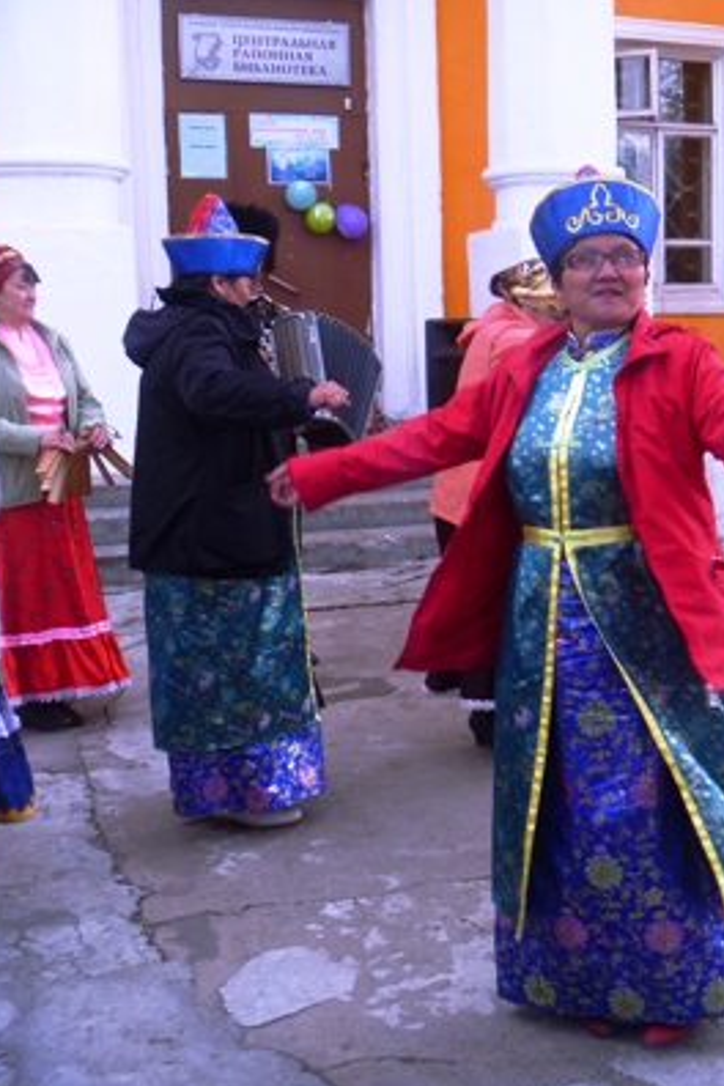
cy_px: 546
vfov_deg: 40.3
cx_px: 695
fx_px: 1478
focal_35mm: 49
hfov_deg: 26.3
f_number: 3.5
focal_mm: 6.3
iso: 80
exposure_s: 1/160
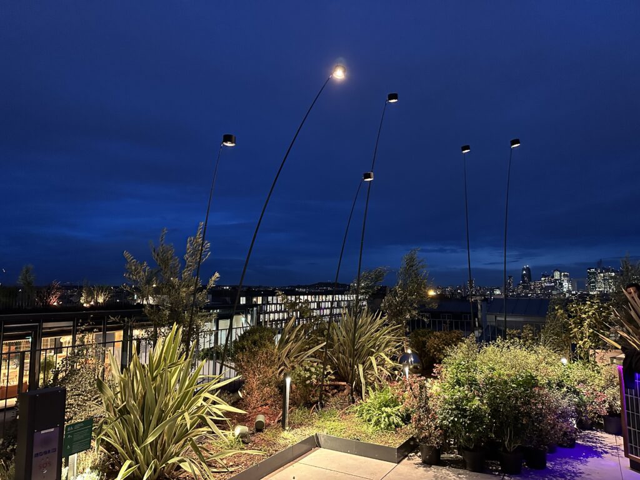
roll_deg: -0.3
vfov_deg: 56.8
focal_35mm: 24
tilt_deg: +5.0
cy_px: 240
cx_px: 320
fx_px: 444
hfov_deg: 71.6
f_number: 1.78
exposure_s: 1/31
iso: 1000
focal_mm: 6.86
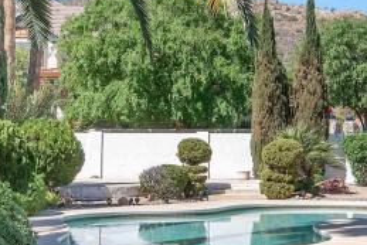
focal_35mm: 80
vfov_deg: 17.0
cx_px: 264
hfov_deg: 25.1
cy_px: 50
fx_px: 816
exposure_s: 1/500
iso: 320
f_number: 11
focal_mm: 18
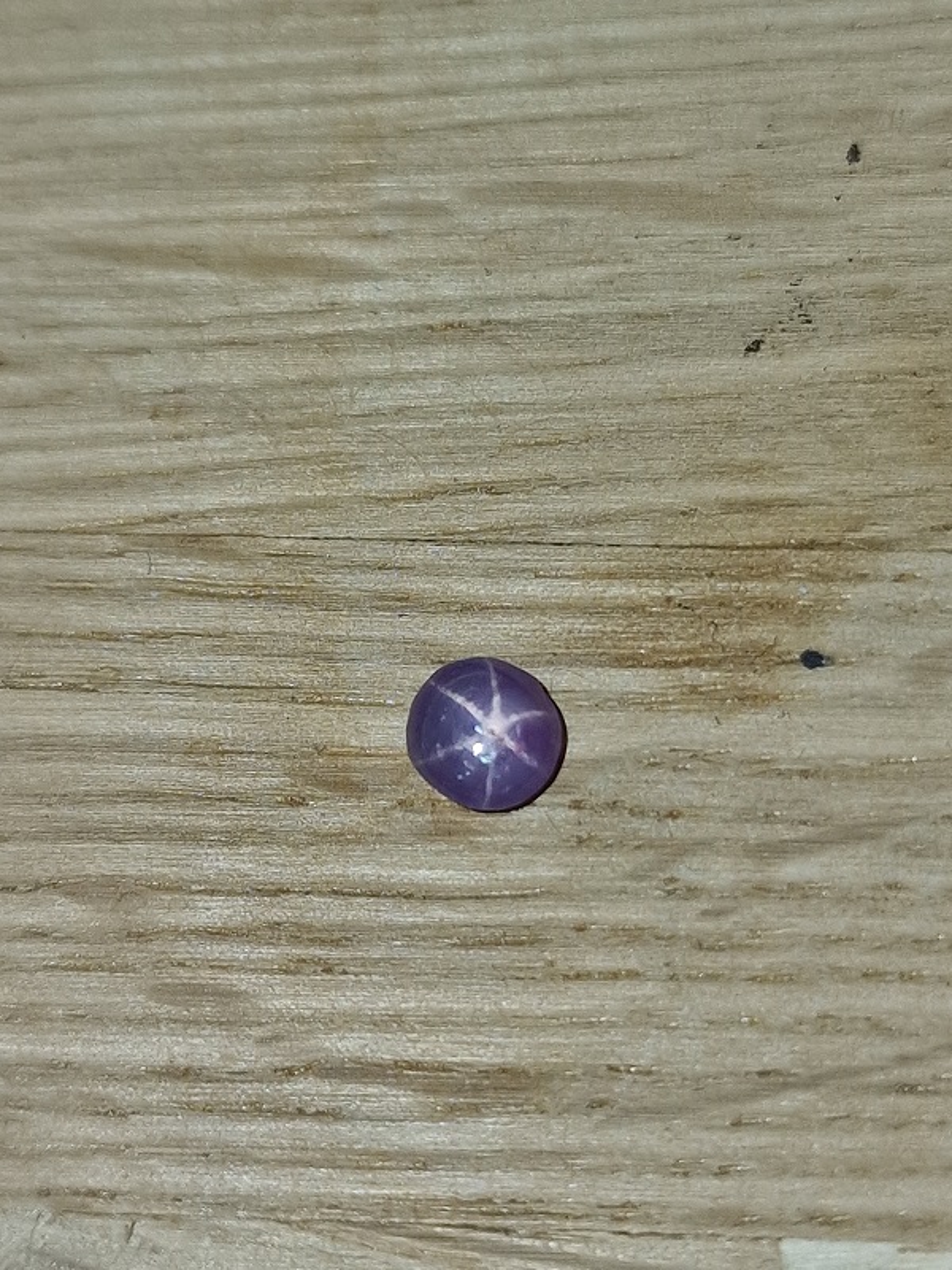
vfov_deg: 73.9
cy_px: 635
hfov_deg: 58.9
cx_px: 476
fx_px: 843
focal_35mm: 23
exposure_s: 1/100
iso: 50
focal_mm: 6.4
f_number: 1.8
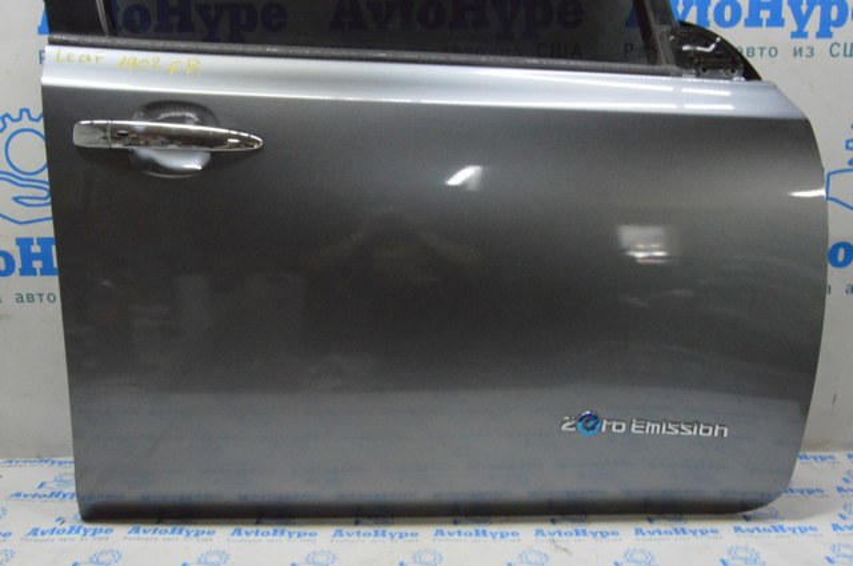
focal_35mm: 34
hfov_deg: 55.2
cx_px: 426
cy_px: 283
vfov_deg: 38.3
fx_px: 816
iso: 6400
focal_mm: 23
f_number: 20
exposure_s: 1/20
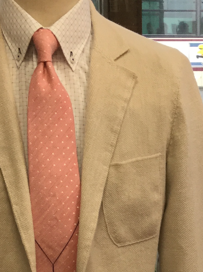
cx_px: 189
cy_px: 261
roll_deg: -0.8
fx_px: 790
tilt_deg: -18.9
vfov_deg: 19.0
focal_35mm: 101
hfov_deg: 14.5
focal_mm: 3.3
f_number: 2.4
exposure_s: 1/40
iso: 25
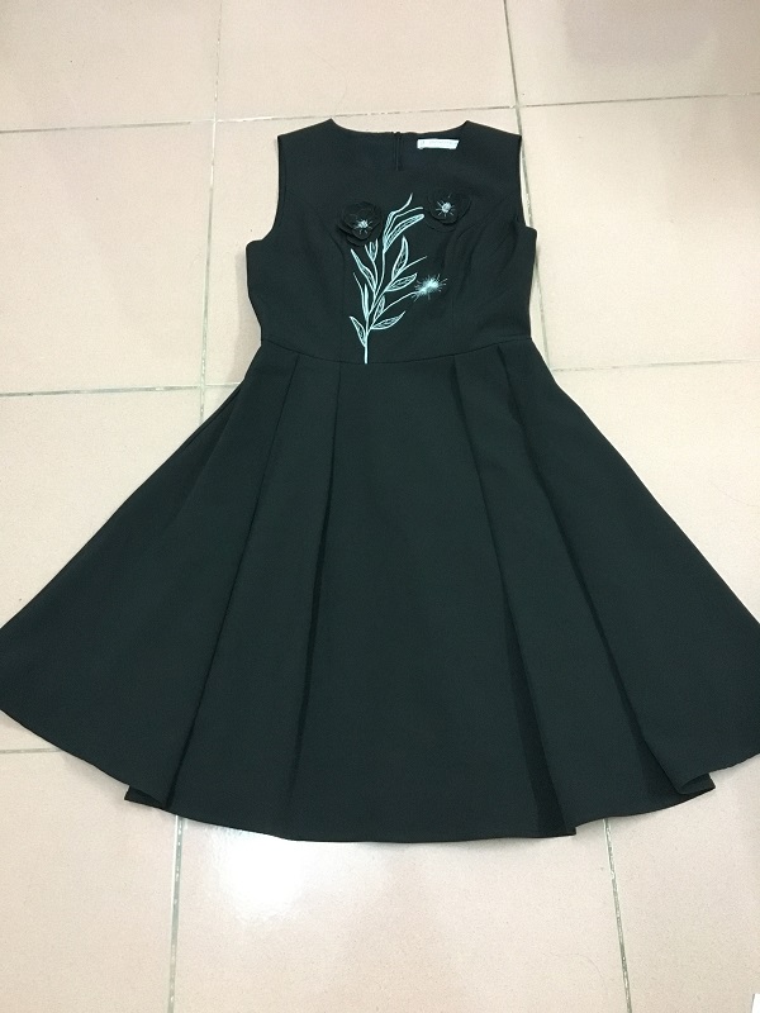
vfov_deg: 61.7
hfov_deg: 48.2
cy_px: 506
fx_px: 849
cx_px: 380
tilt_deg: -69.1
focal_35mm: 29
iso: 320
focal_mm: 4.15
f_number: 2.2
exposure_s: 1/17
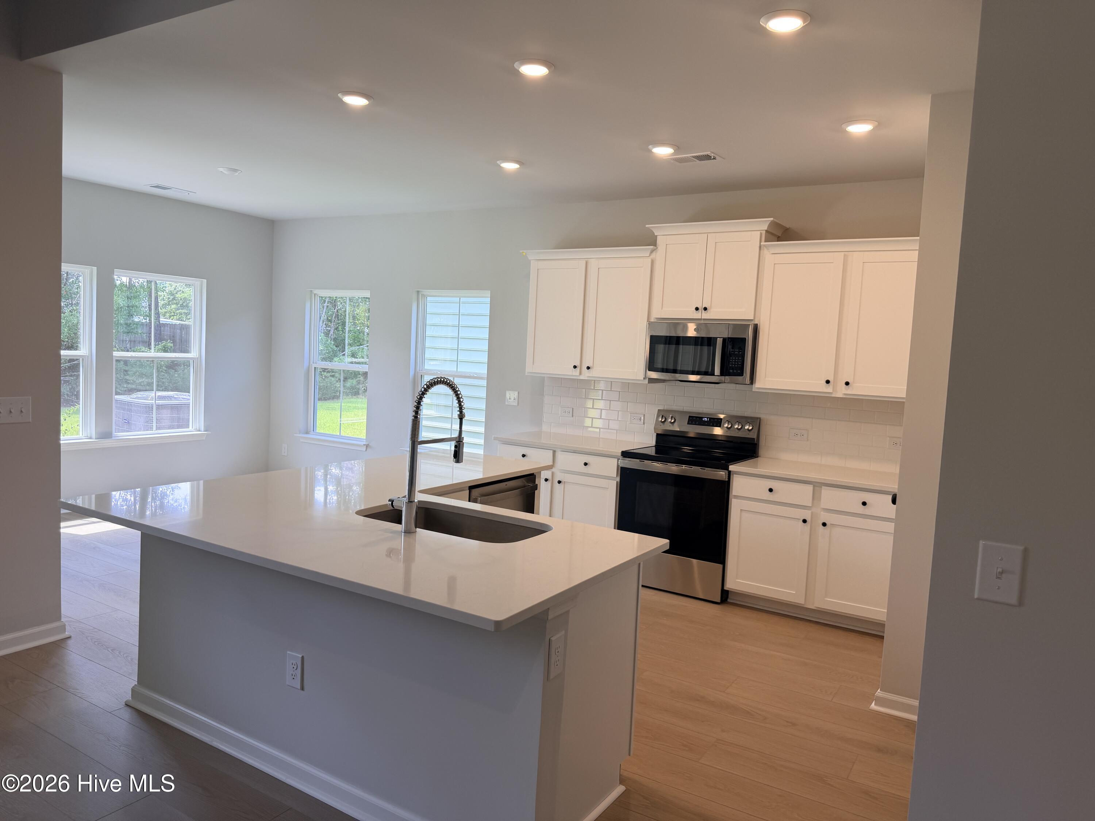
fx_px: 759
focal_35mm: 24
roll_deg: -3.0
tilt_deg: -5.1
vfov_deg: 56.8
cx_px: 548
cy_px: 410
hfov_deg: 71.6
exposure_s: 1/185
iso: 64
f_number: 1.78
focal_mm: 6.76
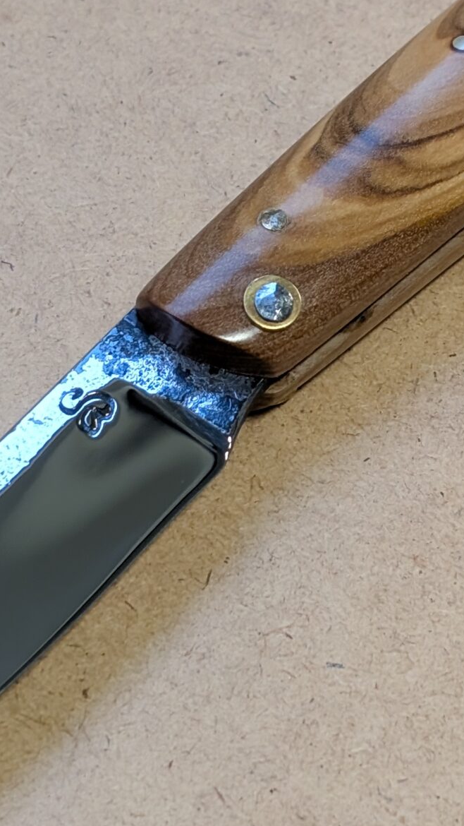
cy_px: 323
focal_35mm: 117
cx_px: 216
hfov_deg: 10.4
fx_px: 2559
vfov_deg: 18.3
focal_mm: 6.9
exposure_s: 1/100
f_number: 1.68
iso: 132
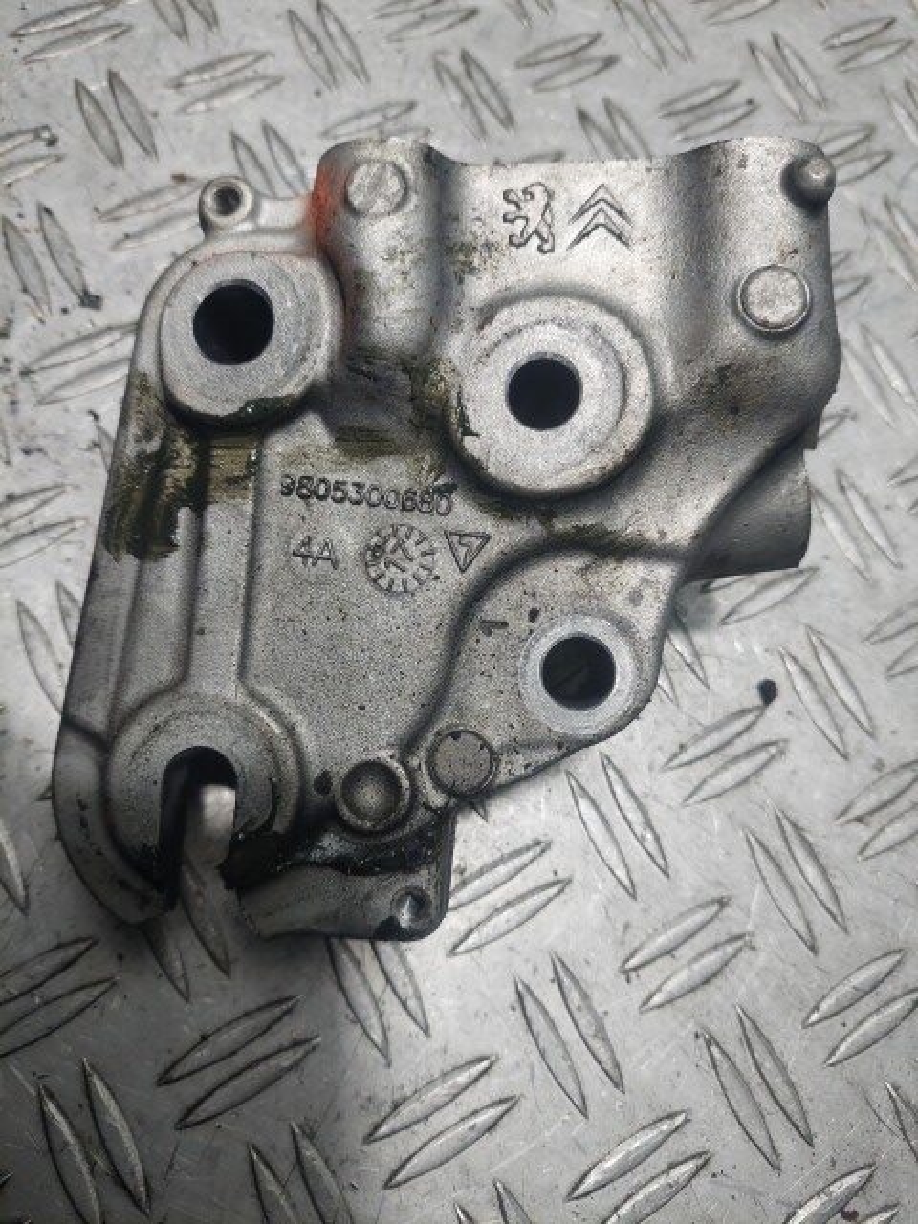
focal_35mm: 25
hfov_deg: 54.9
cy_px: 612
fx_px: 884
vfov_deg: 69.4
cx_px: 459
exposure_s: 1/100
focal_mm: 5.23
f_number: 1.8
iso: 80
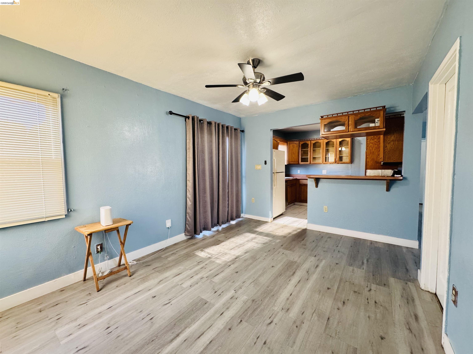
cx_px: 236
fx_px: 191
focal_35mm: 14
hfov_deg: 102.1
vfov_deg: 85.7
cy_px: 177
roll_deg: +0.4
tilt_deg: -4.0
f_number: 2.2
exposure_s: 1/120
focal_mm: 2.22
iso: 320
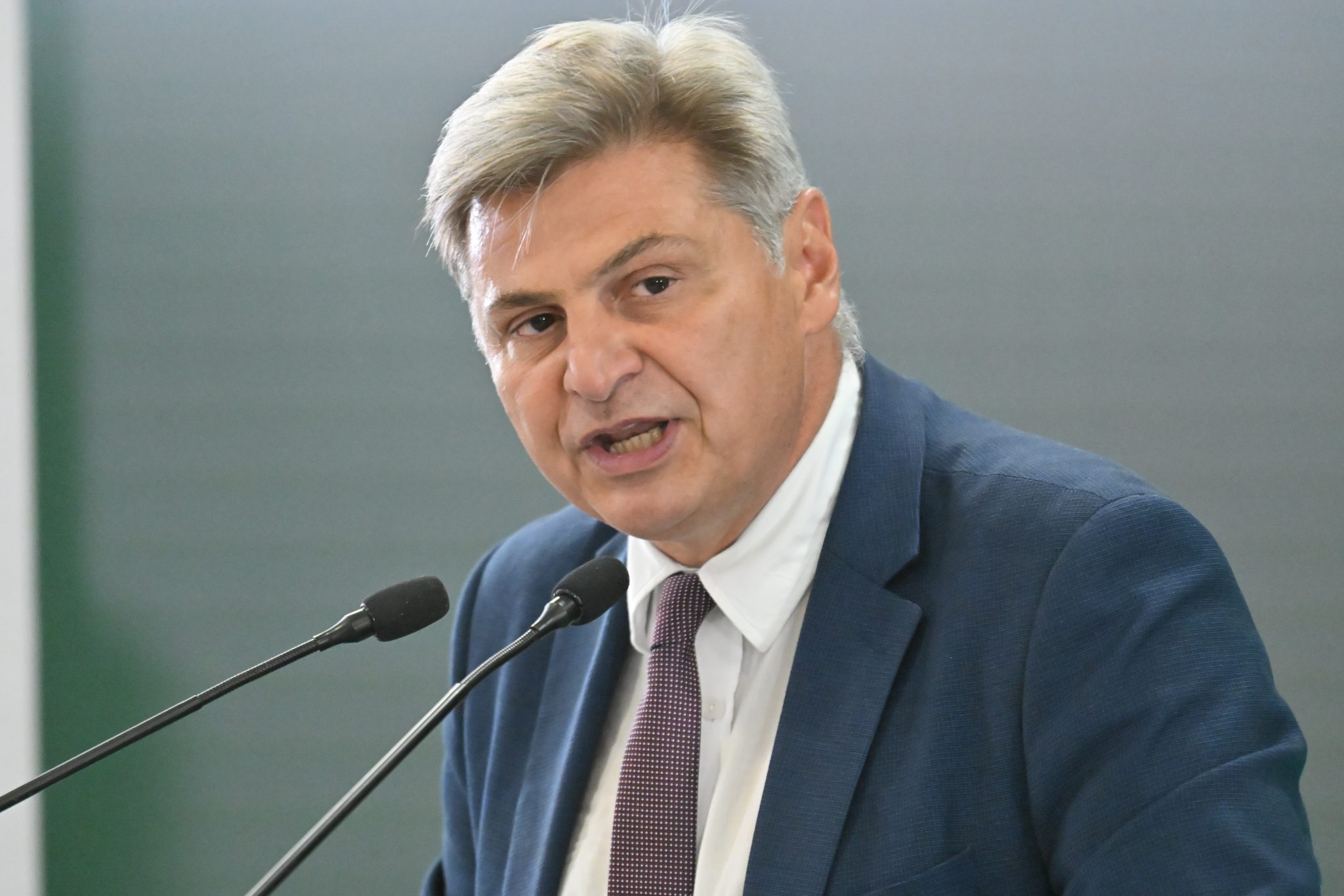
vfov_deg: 2.3
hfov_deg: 3.4
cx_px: 672
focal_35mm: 600
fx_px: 22397
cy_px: 448
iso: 11400
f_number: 6.3
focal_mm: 600
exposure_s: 1/250
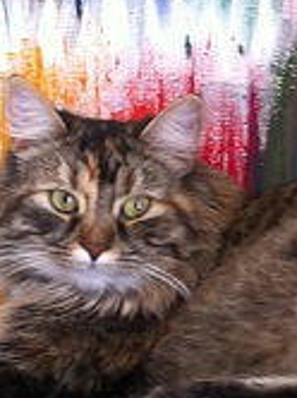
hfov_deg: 12.9
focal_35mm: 113
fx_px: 1296
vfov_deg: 17.4
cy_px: 263
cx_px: 283
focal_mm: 3.85
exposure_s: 1/15
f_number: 2.8
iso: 125
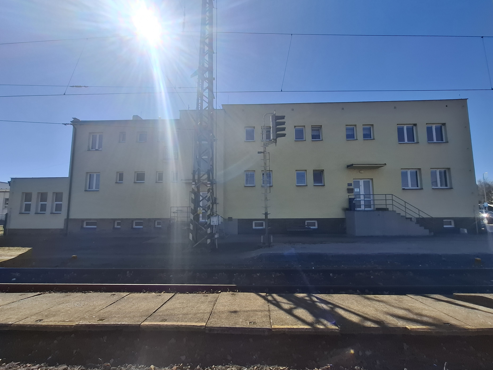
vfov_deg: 85.7
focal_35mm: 14
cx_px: 251
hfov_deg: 102.0
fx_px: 199
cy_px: 190
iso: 40
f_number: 2.2
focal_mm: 1.74
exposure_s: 1/1866
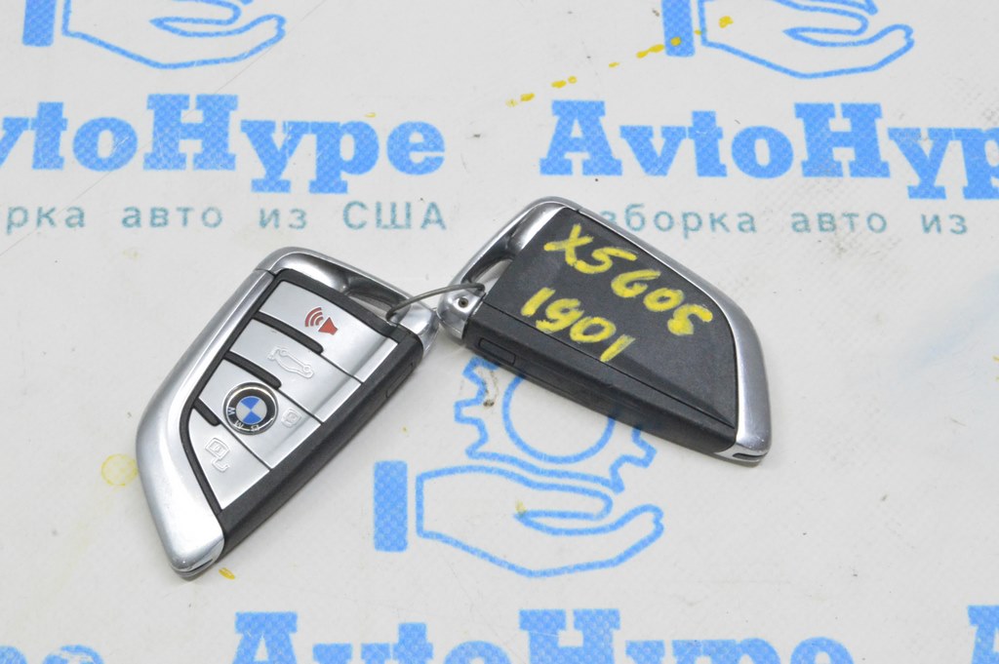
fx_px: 1996
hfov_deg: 28.1
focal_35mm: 72
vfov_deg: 18.9
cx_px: 500
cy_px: 332
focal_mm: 48
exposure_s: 1/20
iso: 6400
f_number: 20
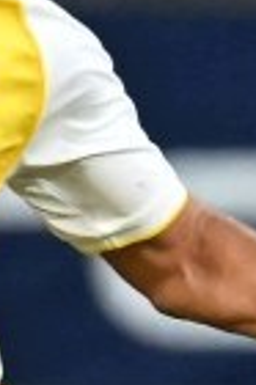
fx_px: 36621
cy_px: 439
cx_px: -842
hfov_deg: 0.4
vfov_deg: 0.6
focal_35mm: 3425
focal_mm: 400
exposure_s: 1/1600
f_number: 4.5
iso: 4000
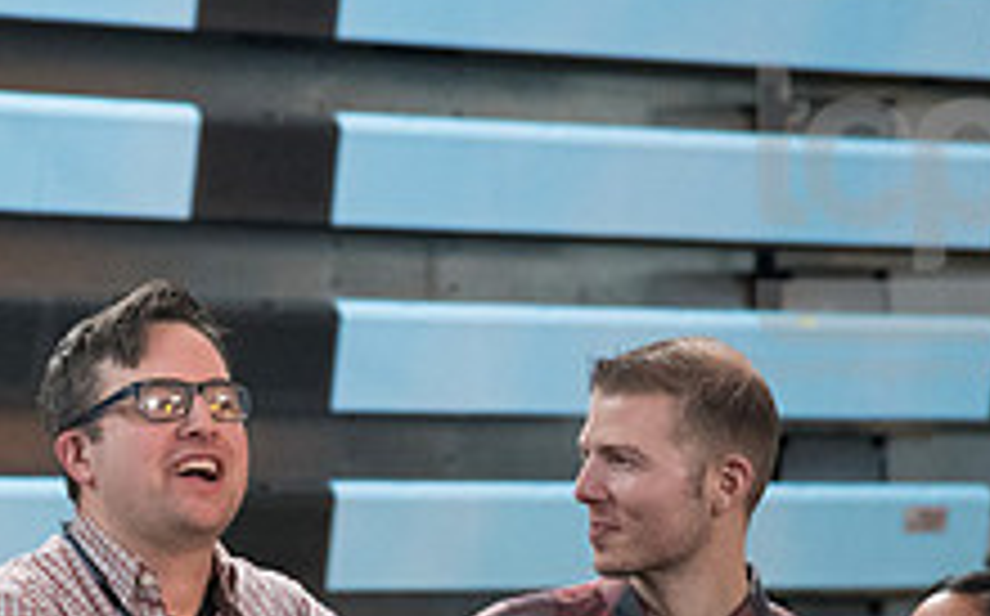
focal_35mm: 296
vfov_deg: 4.4
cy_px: 843
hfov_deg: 7.1
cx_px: 256
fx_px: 7978
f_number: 5.6
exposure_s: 1/250
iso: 4000
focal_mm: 110
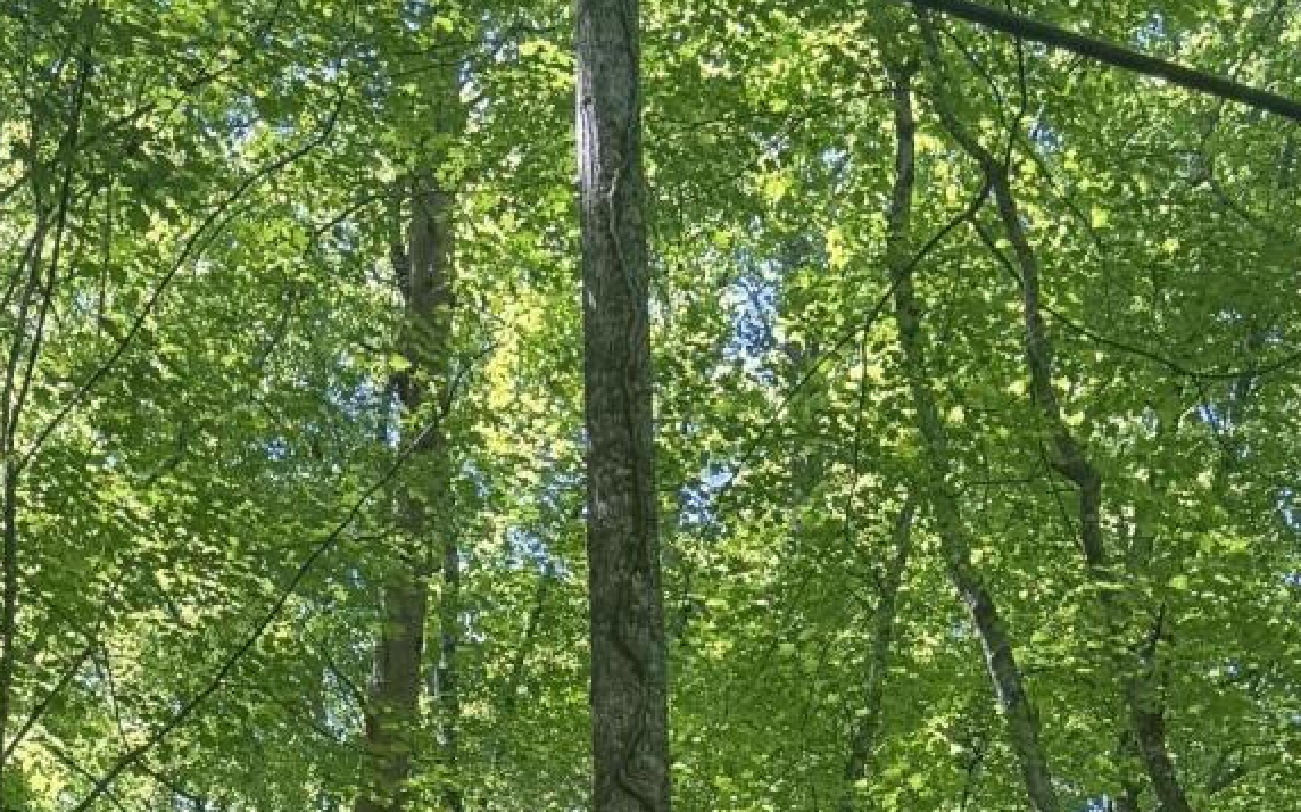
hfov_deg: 23.3
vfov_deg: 12.0
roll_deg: +1.2
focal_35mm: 89
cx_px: 660
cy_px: 1897
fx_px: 3154
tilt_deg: +20.0
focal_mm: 6.76
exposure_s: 1/211
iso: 100
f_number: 1.78
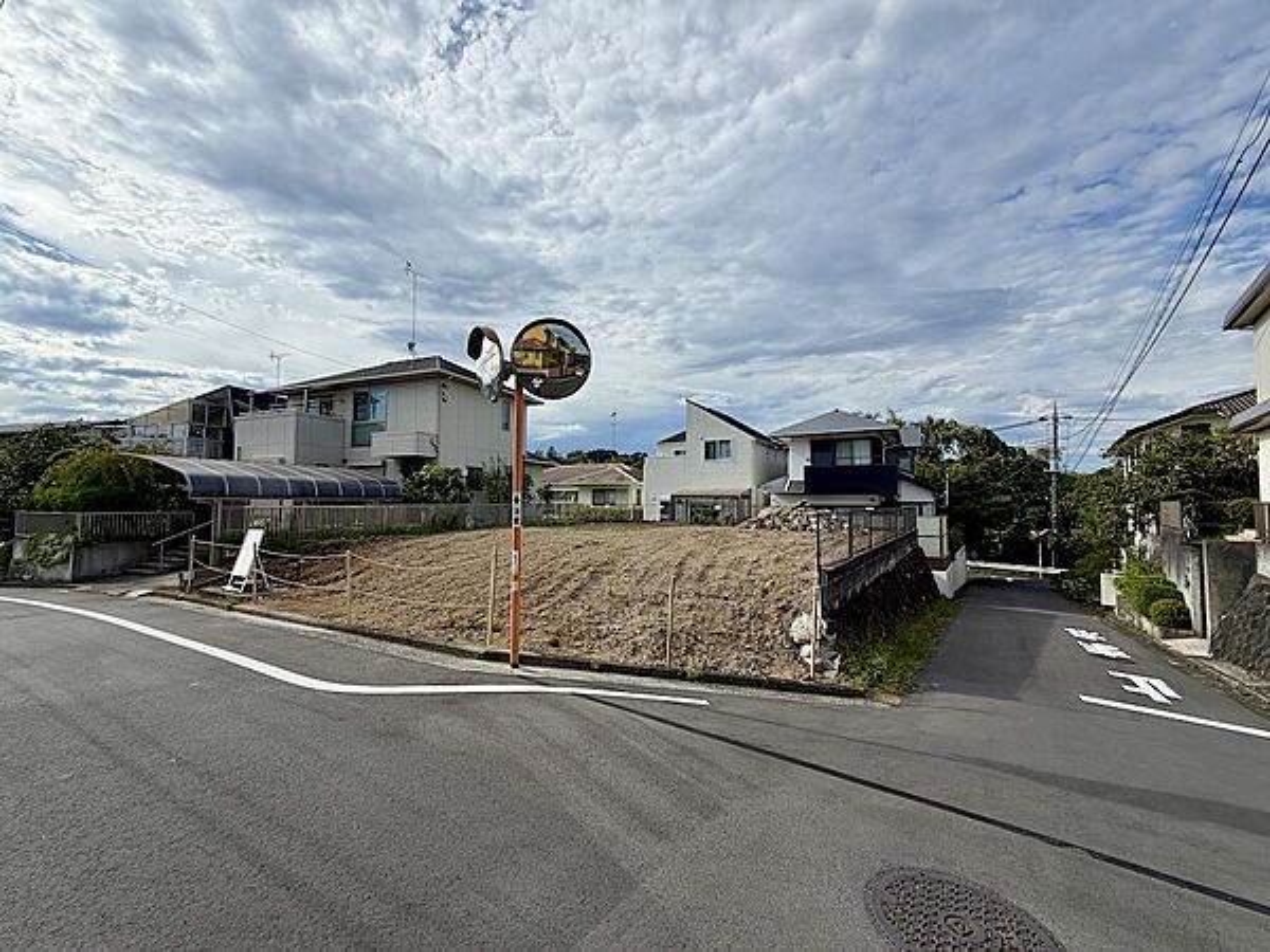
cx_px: 635
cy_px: 476
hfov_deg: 102.1
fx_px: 514
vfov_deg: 85.7
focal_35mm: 14
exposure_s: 1/1211
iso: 20
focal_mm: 2.22
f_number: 2.2
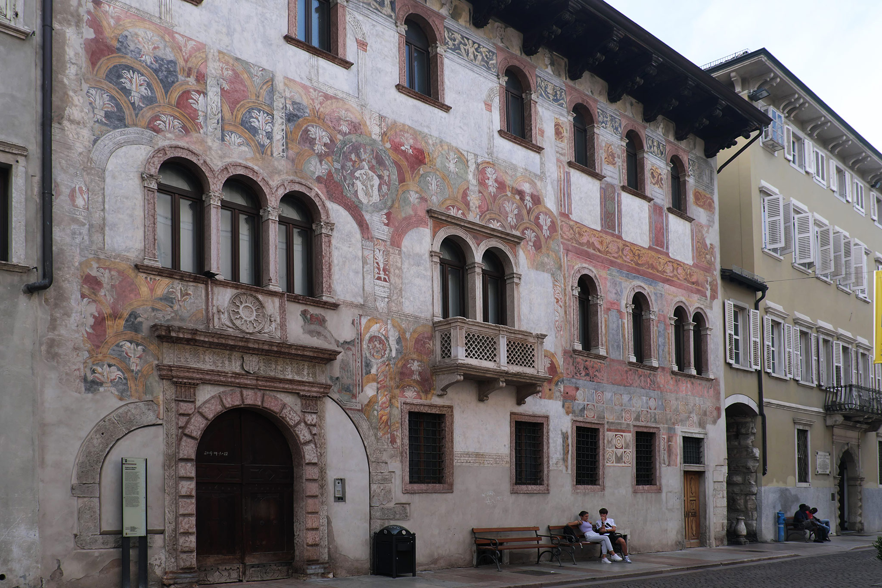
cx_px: 441
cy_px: 294
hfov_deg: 67.4
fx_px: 661
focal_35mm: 27
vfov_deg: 47.9
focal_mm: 18
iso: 400
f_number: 5.6
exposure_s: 1/100
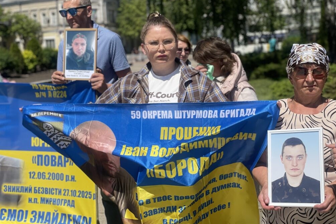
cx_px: 166
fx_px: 513
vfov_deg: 24.6
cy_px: 103
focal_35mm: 55
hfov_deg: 36.3
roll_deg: +2.7
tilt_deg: -4.0
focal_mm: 6
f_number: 2
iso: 32
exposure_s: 1/4348
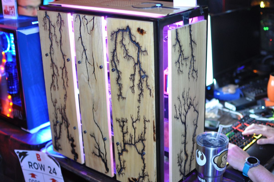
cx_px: 137
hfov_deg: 37.9
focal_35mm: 52
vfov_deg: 25.7
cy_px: 91
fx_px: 399
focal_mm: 35
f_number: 1.8
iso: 1600
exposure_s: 1/13
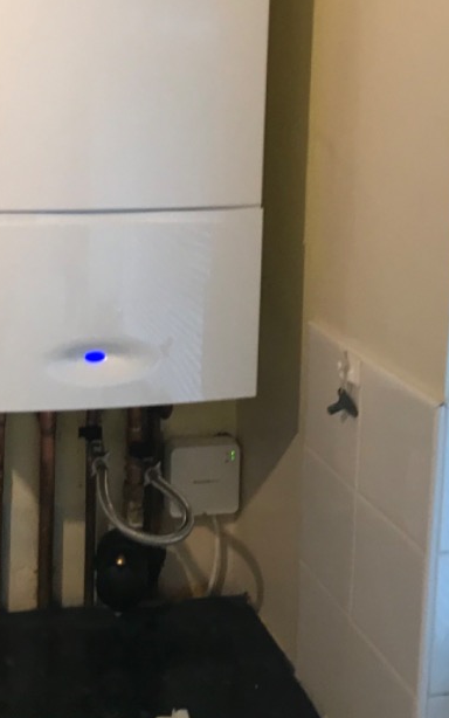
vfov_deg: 34.6
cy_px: 213
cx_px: 106
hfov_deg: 22.2
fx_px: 1135
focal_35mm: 58
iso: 40
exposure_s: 1/33
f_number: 1.8
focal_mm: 3.99
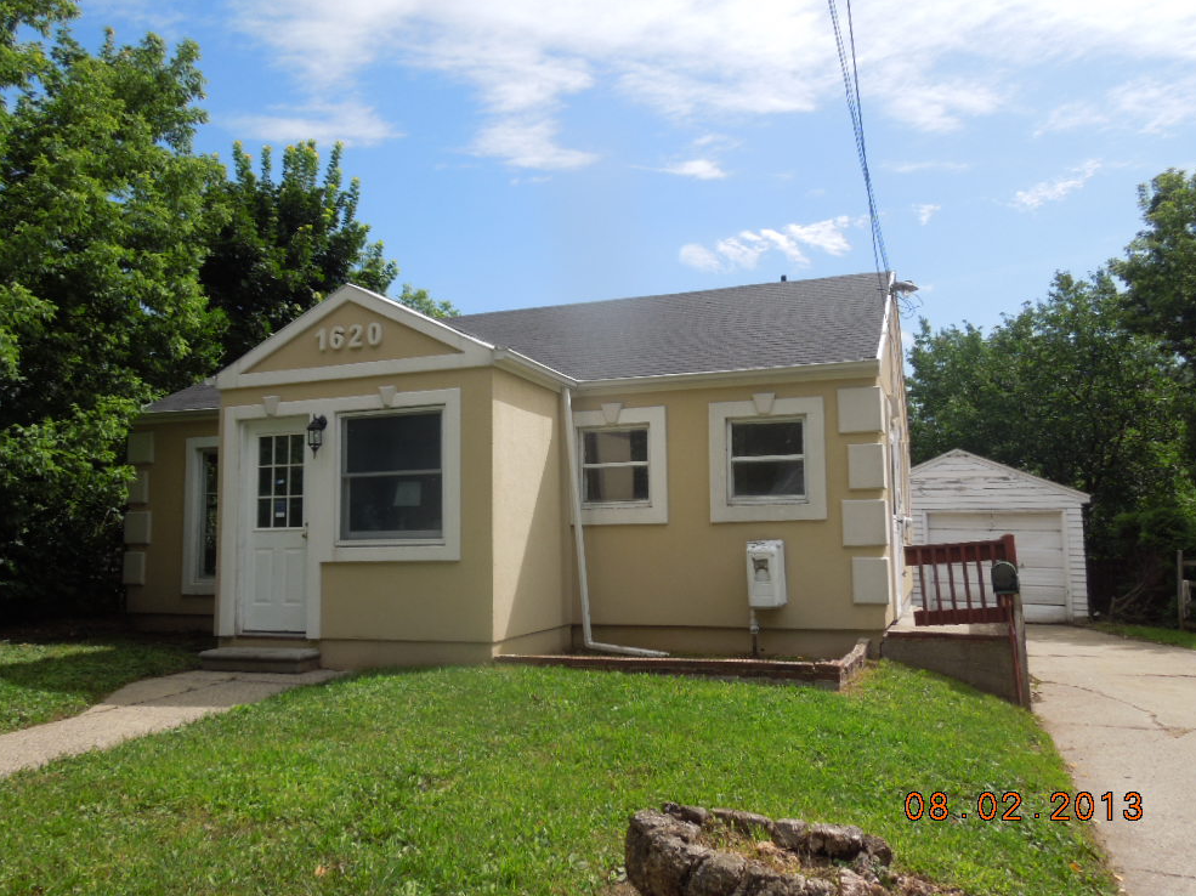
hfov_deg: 67.3
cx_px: 591
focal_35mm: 26
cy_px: 440
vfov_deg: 53.0
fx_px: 898
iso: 100
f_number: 3.3
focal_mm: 4.5
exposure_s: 1/1250
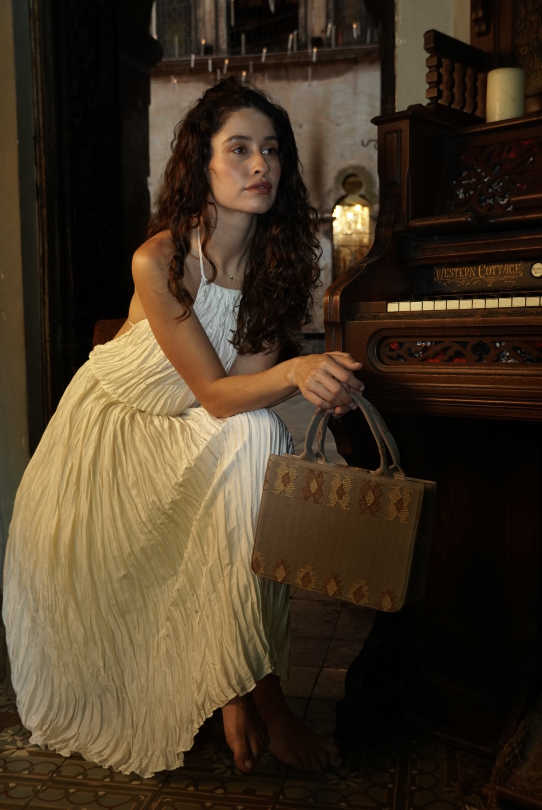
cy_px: 405
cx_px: 271
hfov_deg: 33.1
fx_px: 913
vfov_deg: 47.9
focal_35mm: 40
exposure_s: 1/50
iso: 800
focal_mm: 27
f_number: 4.5
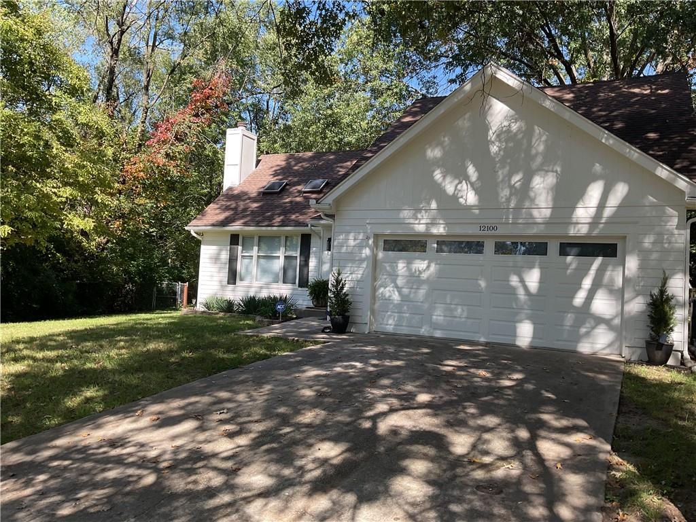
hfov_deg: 61.7
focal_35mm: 29
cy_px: 261
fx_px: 583
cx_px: 348
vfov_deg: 48.2
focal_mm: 3
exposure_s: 1/415
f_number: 1.8
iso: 16
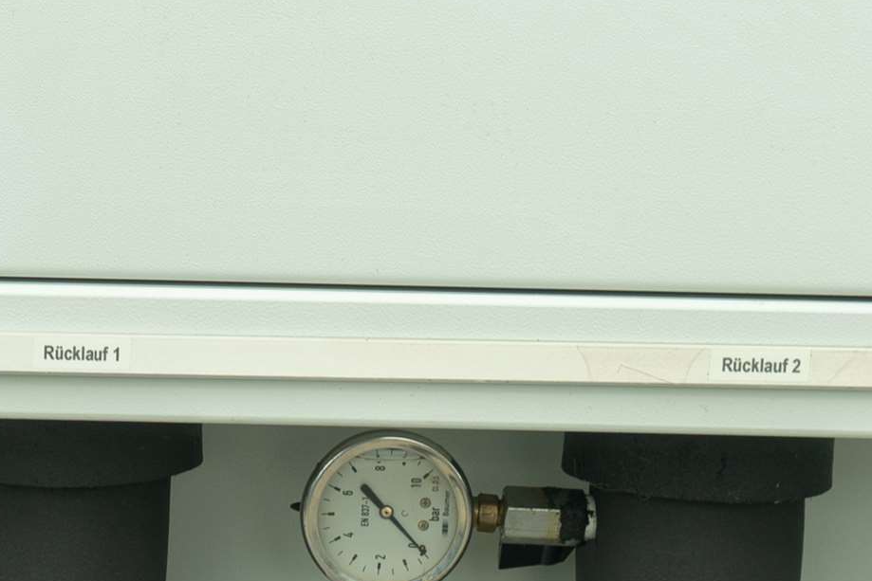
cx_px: -216
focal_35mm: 171
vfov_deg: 7.9
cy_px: 886
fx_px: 4142
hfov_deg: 11.7
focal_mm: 38
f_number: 5
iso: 100
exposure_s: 1/80
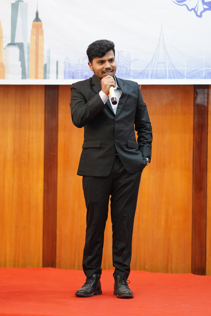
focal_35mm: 127
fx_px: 1116
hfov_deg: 10.8
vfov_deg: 16.1
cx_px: 106
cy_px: 158
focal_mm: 85
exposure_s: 1/250
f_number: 1.6
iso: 1600
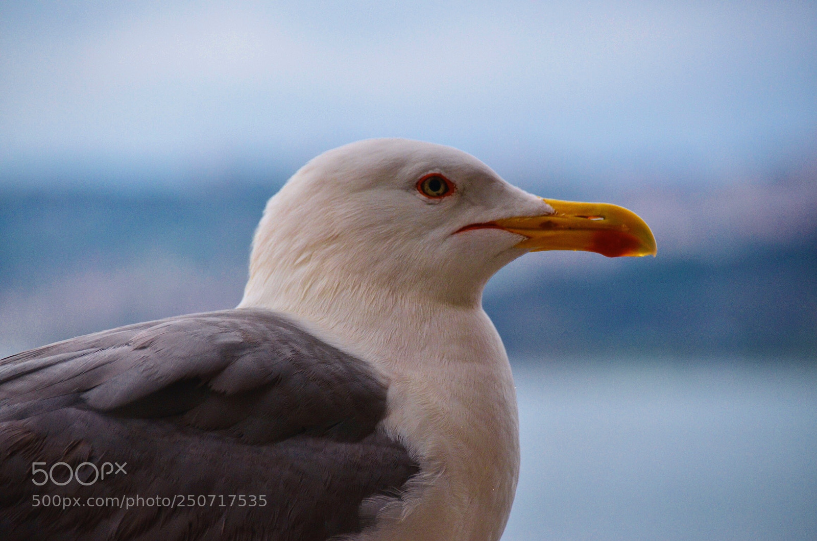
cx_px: 408
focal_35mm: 375
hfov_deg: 5.5
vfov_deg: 3.7
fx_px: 8493
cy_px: 270
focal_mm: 250
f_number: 6.3
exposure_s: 1/50
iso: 560
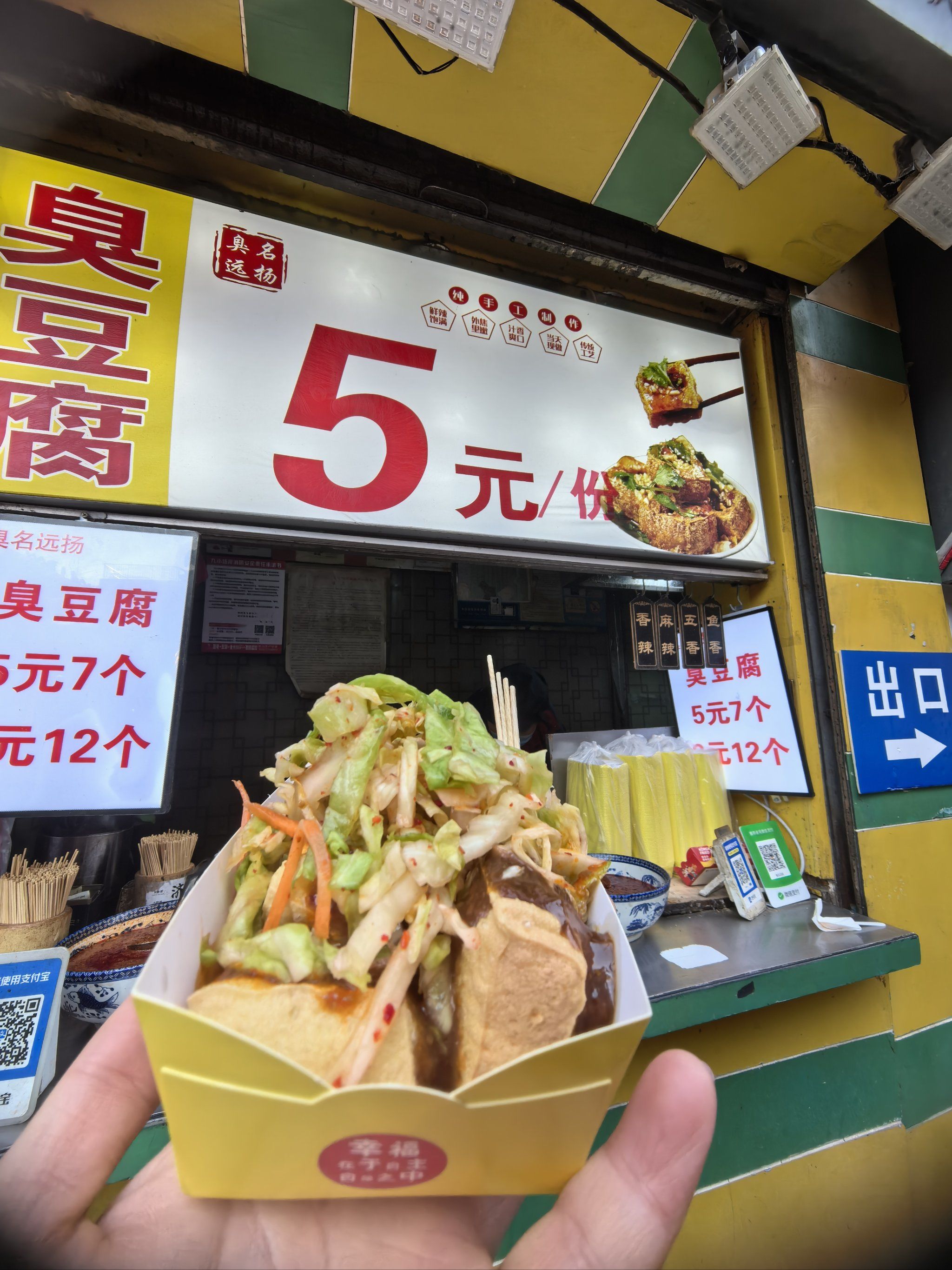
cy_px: 635
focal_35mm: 13
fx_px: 477
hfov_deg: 89.9
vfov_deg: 106.2
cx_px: 476
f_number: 2.2
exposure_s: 1/312
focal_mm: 1.95
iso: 50
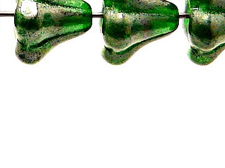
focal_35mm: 164
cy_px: 21
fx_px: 1065
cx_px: 41
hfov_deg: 12.0
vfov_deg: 9.0
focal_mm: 12.3
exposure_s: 1/100
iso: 100
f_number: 3.6
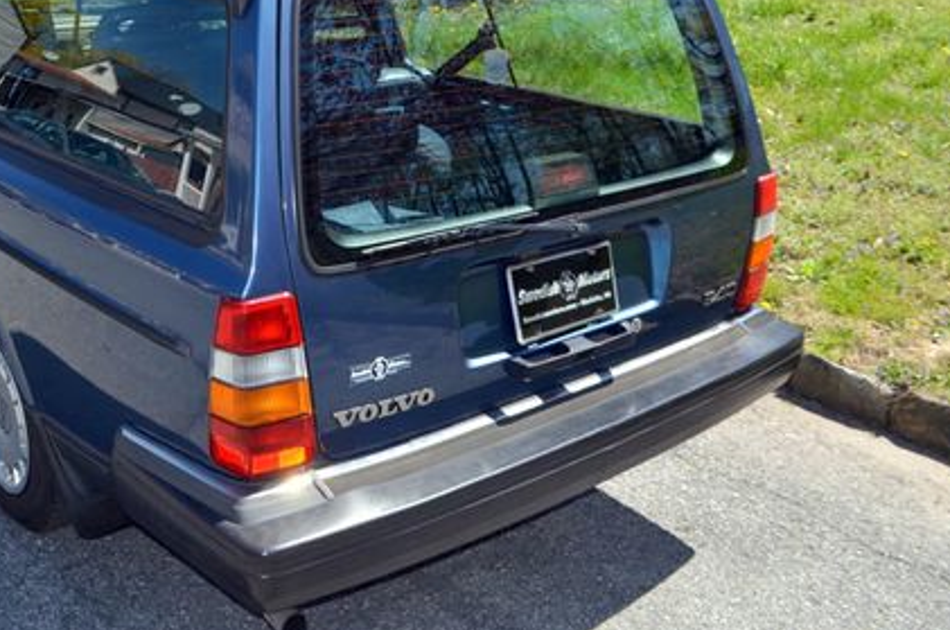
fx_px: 1080
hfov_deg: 46.9
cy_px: 167
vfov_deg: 32.0
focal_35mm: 41
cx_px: 334
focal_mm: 18
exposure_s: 1/200
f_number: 8
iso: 100
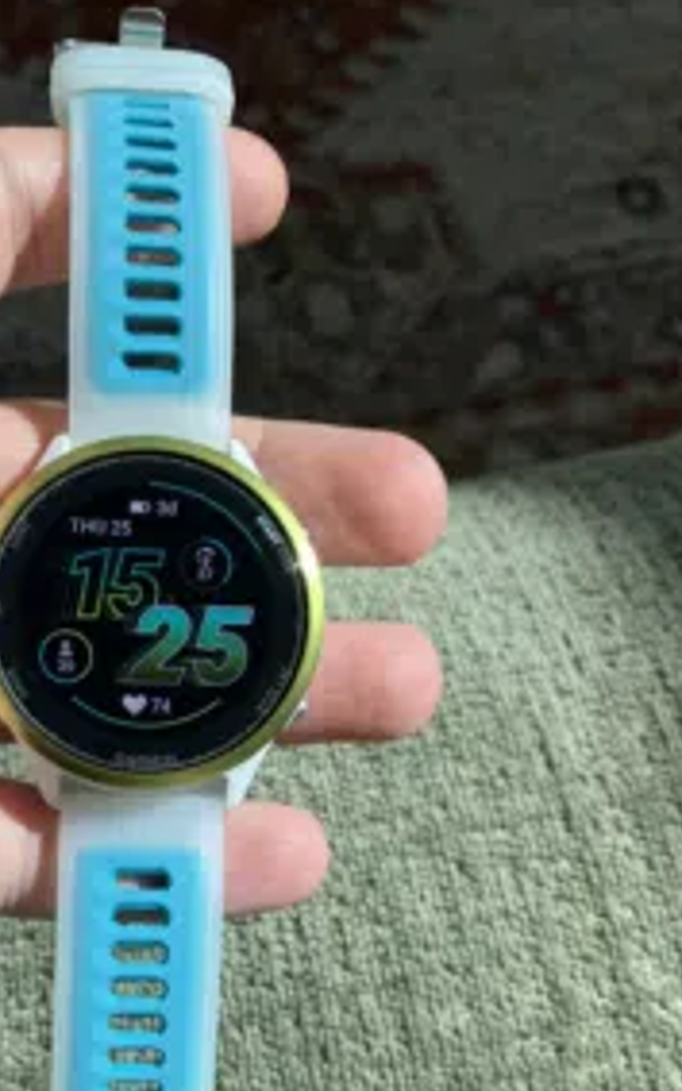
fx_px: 1248
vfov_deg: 46.3
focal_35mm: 42
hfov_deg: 30.2
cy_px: 748
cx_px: 193
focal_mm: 3.99
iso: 32
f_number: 1.8
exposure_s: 1/379
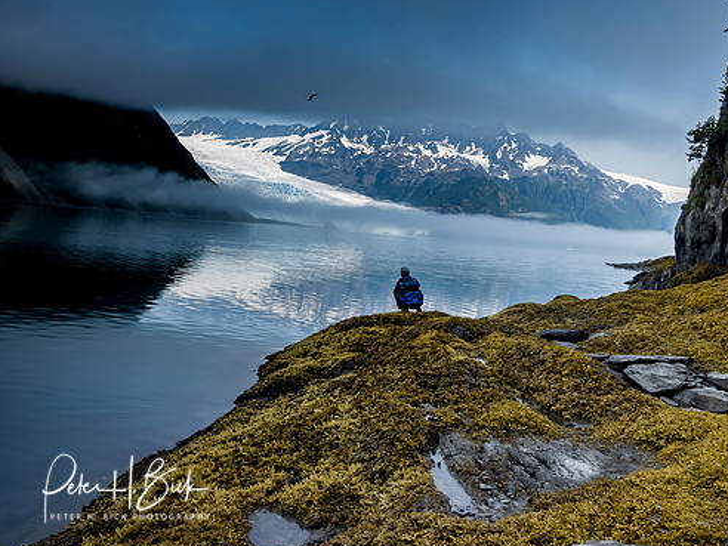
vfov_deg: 42.9
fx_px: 694
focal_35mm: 33
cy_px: 246
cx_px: 428
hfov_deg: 55.0
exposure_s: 1/200
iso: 400
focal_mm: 14
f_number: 10
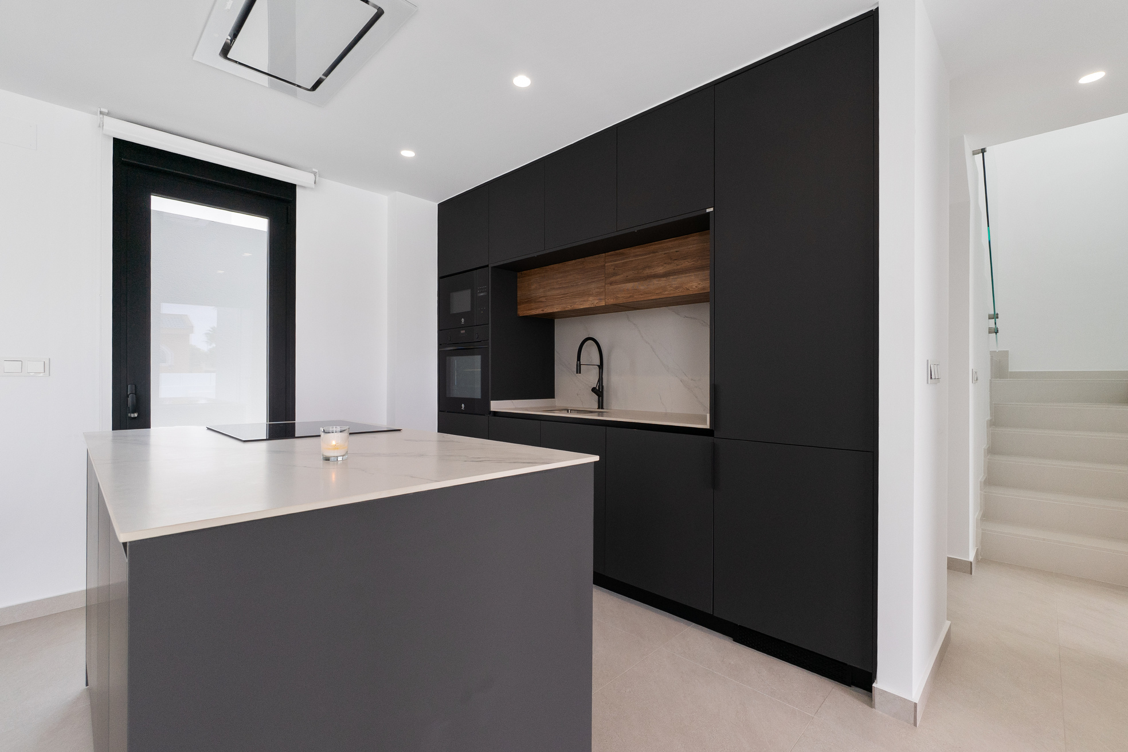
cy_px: 376
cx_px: 564
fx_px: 470
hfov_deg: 100.4
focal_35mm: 15
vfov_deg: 77.3
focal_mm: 10
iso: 320
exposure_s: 1/60
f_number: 8
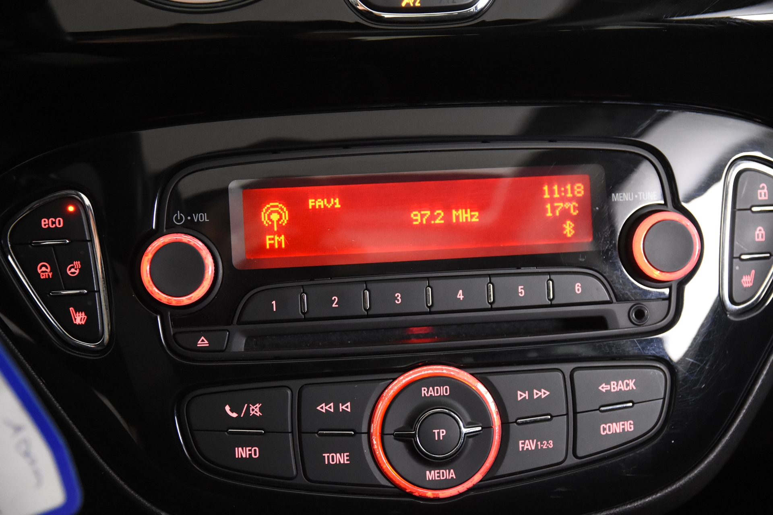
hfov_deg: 29.9
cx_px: 386
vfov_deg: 20.2
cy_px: 258
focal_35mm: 68
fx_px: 1449
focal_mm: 45
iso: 4500
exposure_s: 1/80
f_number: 3.5
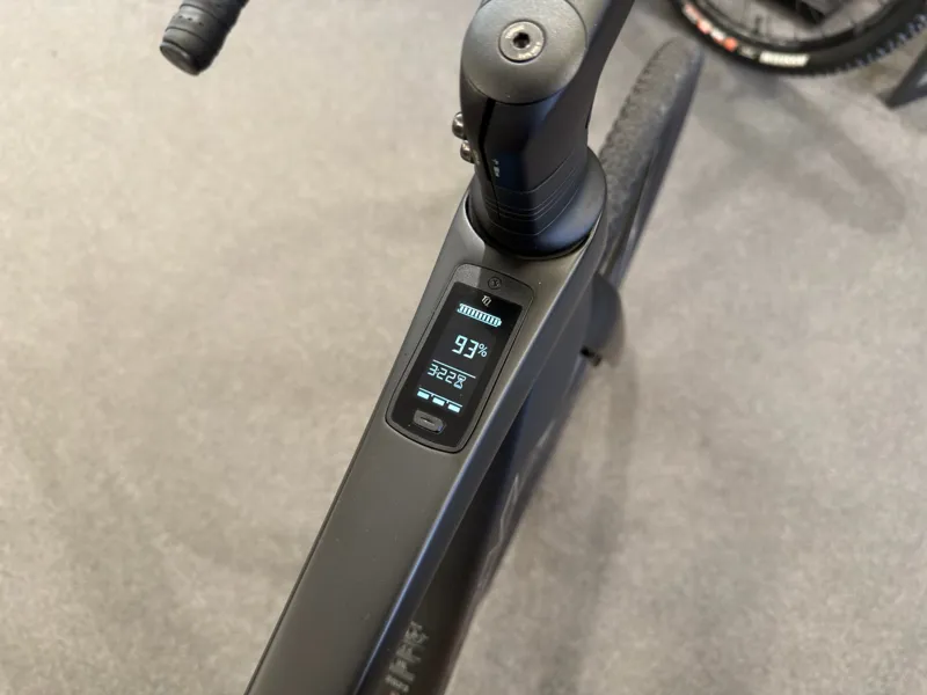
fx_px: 643
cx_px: 464
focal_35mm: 24
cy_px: 348
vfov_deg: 56.8
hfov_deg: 71.6
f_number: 1.78
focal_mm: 6.76
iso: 200
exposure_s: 1/50
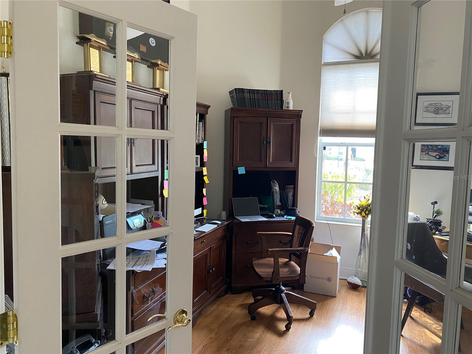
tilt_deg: -4.6
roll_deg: -0.6
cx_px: 236
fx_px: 355
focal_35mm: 26
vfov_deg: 53.1
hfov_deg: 67.3
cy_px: 177
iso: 250
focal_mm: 4.25
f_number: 1.8
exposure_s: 1/60
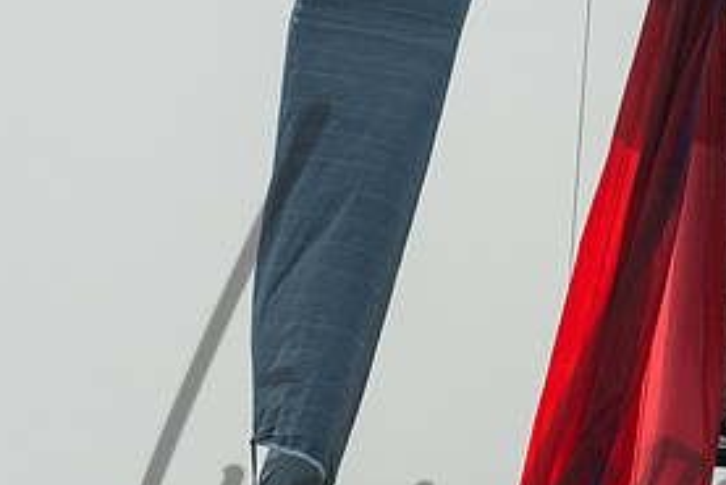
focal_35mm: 619
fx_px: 12489
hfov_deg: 3.3
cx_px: 658
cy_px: 377
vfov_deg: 2.2
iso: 320
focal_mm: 150
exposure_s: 1/1000
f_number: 6.3
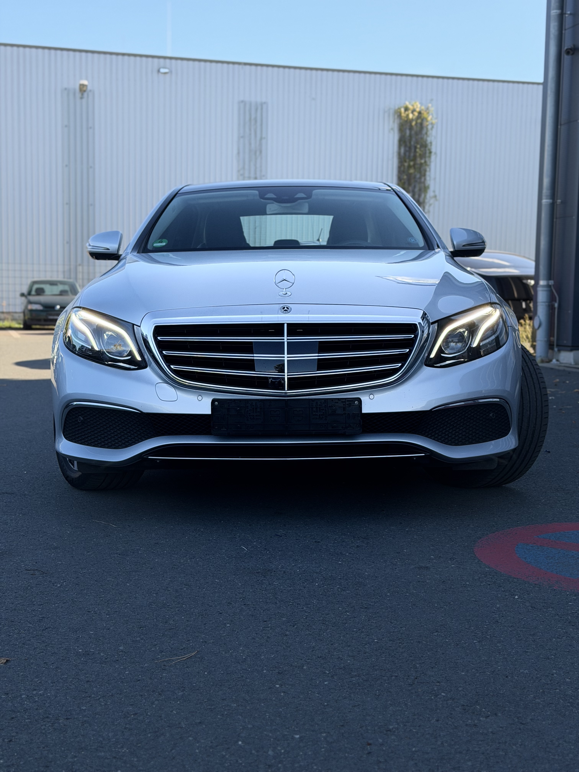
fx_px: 1070
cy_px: 386
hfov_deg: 30.3
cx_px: 290
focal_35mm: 48
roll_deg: +0.2
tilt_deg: -4.9
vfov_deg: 39.7
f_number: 1.78
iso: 80
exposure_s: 1/1754
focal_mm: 6.76
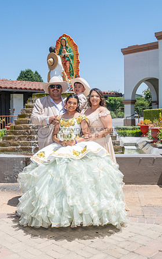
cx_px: 71
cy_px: 128
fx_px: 318
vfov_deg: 44.4
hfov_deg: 28.6
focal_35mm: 45
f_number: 14
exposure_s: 1/160
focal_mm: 29
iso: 200
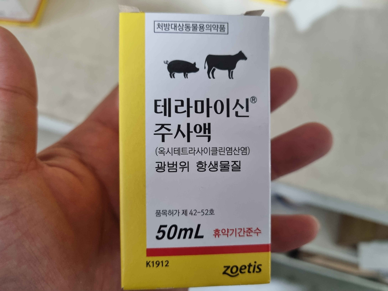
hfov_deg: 67.3
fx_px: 291
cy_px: 146
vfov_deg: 53.1
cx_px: 194
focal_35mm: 26
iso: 640
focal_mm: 5.4
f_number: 1.8
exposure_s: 1/40
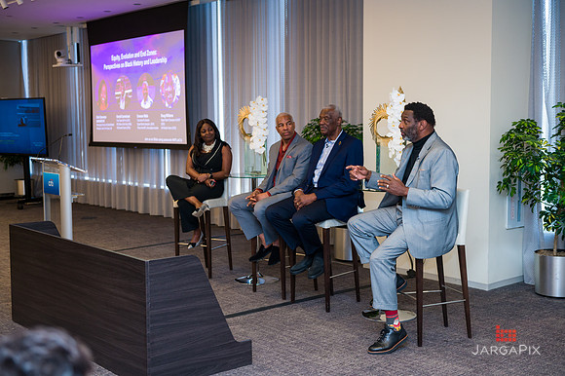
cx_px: 282
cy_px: 188
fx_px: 753
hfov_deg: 41.1
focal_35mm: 48
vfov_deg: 28.0
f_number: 4
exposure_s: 1/200
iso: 640
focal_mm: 48
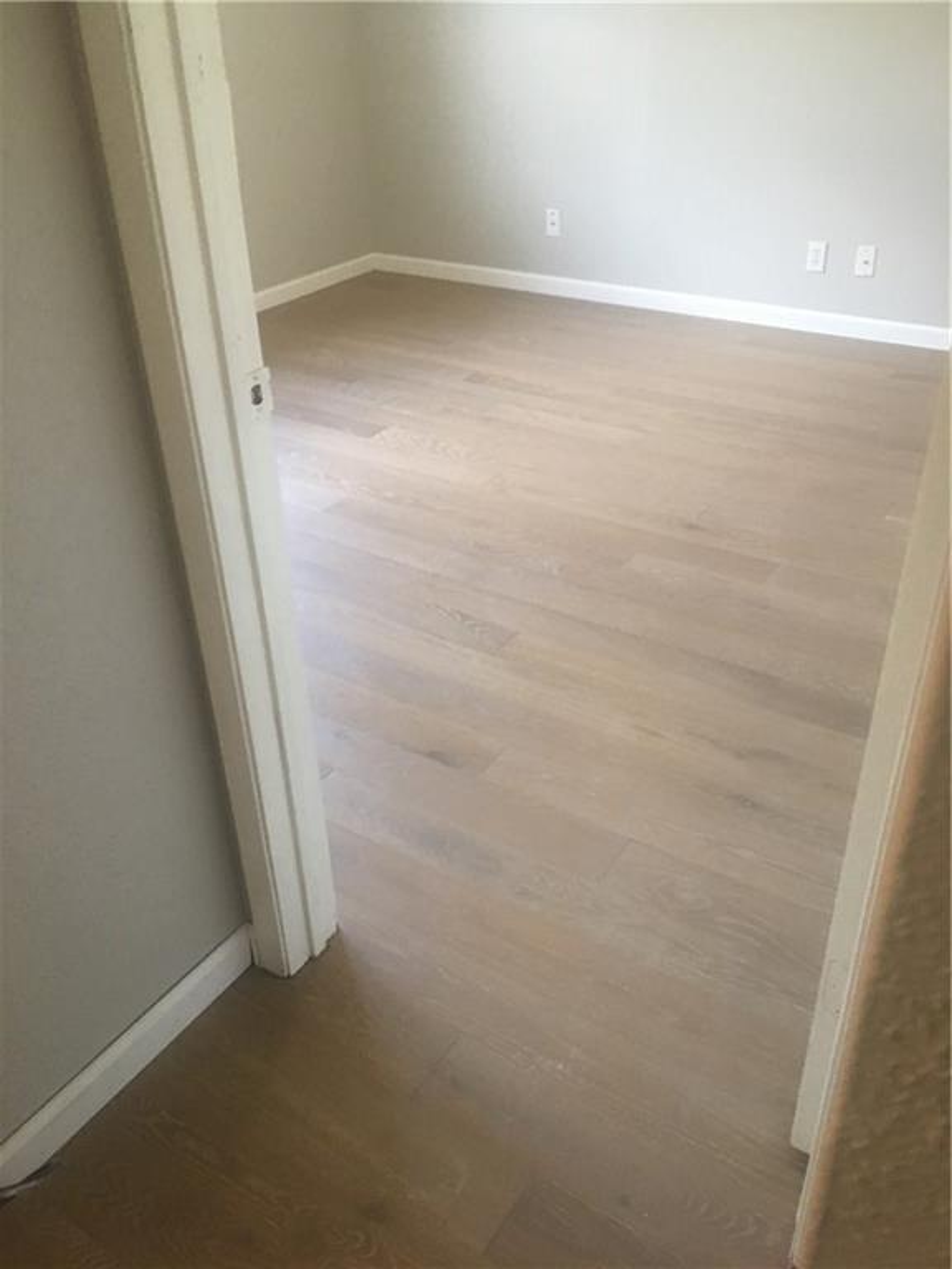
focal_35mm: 29
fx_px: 1063
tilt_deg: -31.7
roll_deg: +1.1
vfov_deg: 61.7
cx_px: 476
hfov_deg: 48.2
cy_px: 634
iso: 64
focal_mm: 4.15
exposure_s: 1/15
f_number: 2.2
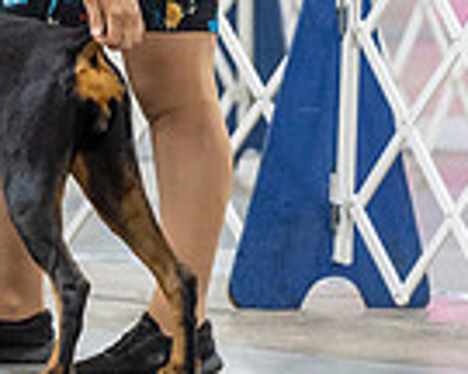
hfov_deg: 3.4
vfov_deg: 2.7
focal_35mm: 571
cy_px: -139
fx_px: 7909
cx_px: -265
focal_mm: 122
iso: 2000
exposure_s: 1/160
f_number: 2.8
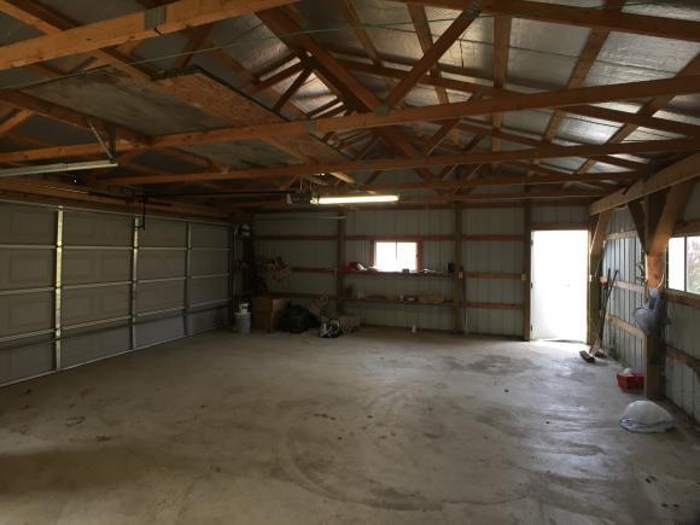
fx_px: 586
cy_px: 262
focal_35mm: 29
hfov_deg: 61.7
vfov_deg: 48.2
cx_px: 350
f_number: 2.2
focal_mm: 4.15
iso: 64
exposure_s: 1/30
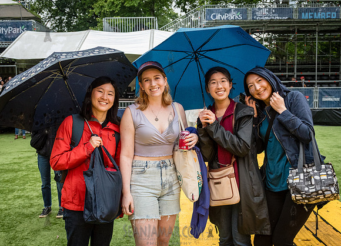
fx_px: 349
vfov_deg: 38.8
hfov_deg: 52.1
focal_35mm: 36
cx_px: 167
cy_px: 122
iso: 2000
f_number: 4.5
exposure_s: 1/1600
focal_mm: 27
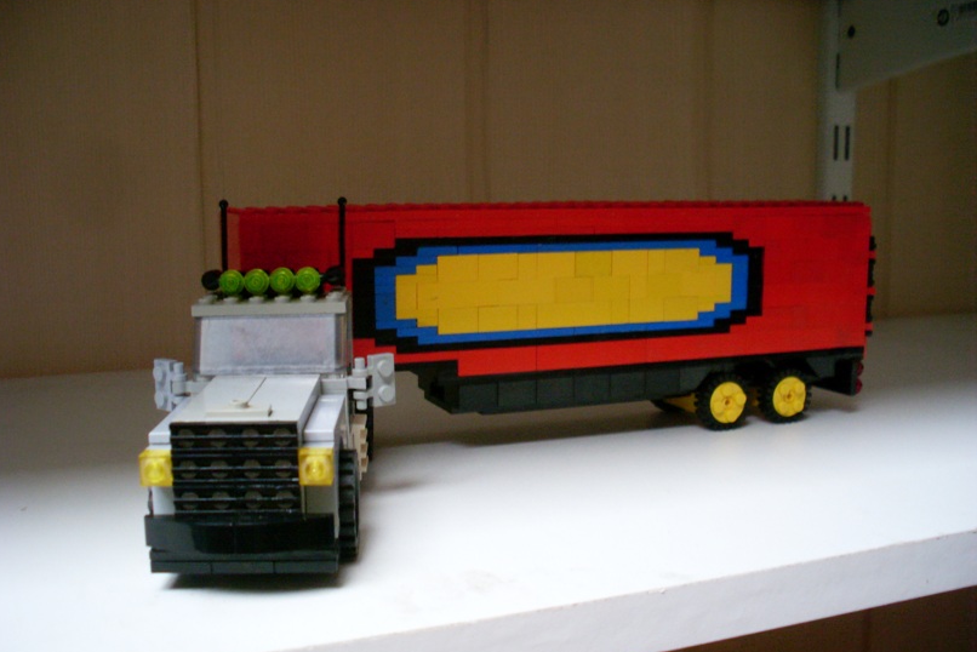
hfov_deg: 48.4
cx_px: 484
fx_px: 1086
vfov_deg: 33.4
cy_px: 353
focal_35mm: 40
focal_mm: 6.3
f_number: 3
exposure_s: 1/8
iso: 200
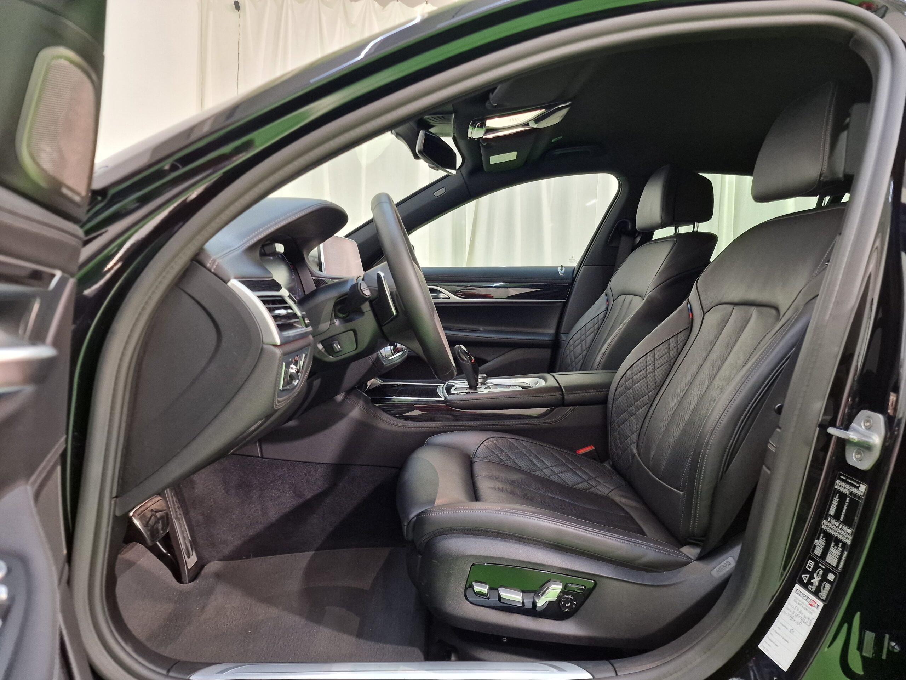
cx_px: 453
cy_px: 340
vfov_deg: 58.9
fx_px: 602
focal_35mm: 23
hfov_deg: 73.9
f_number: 1.8
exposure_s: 1/33
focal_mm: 6.4
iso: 320
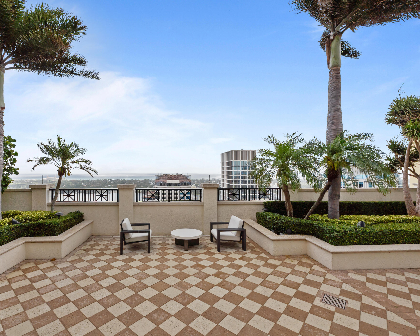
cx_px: 176
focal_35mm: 17
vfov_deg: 77.0
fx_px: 211
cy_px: 168
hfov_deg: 88.9
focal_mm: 10
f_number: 8
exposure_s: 1/320
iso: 100
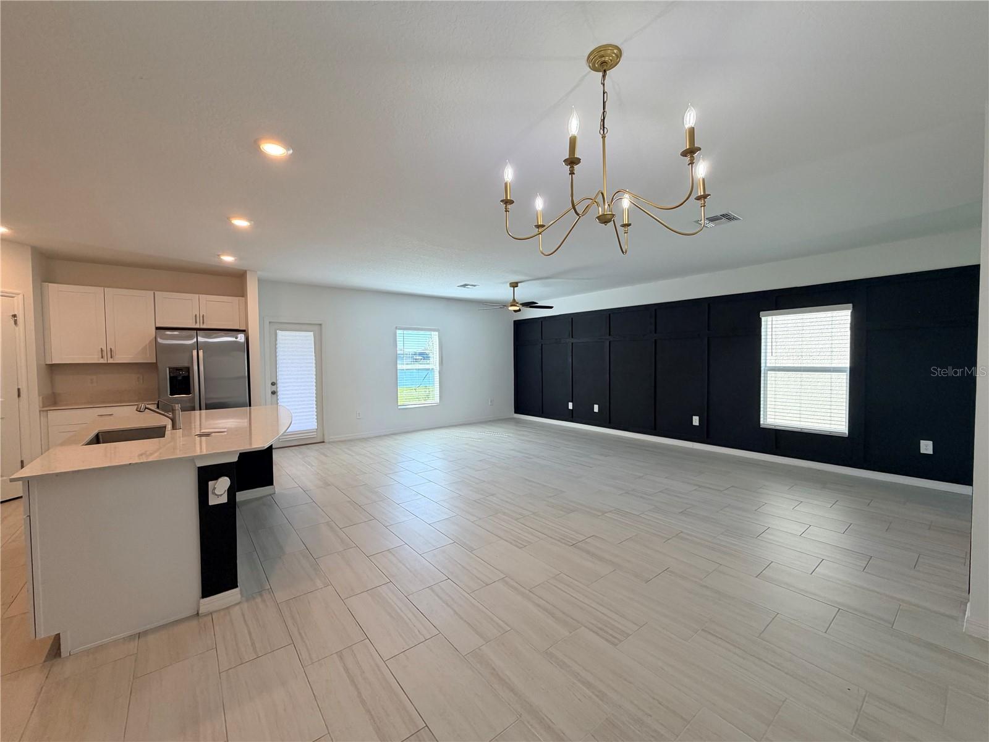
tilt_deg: -1.2
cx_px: 494
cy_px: 371
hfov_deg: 102.1
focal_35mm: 14
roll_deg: +0.9
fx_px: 400
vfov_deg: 85.7
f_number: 2.2
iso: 125
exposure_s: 1/120
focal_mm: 2.22
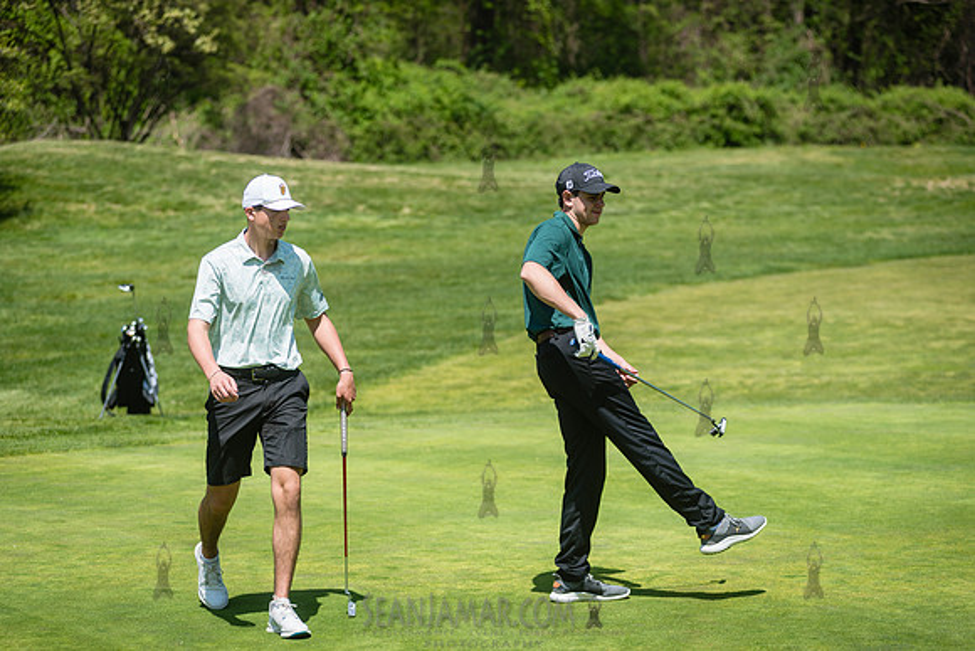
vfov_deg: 11.4
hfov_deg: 17.1
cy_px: 326
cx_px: 488
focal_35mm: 120
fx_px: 3251
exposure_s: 1/1000
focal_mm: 120
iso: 100
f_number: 3.5
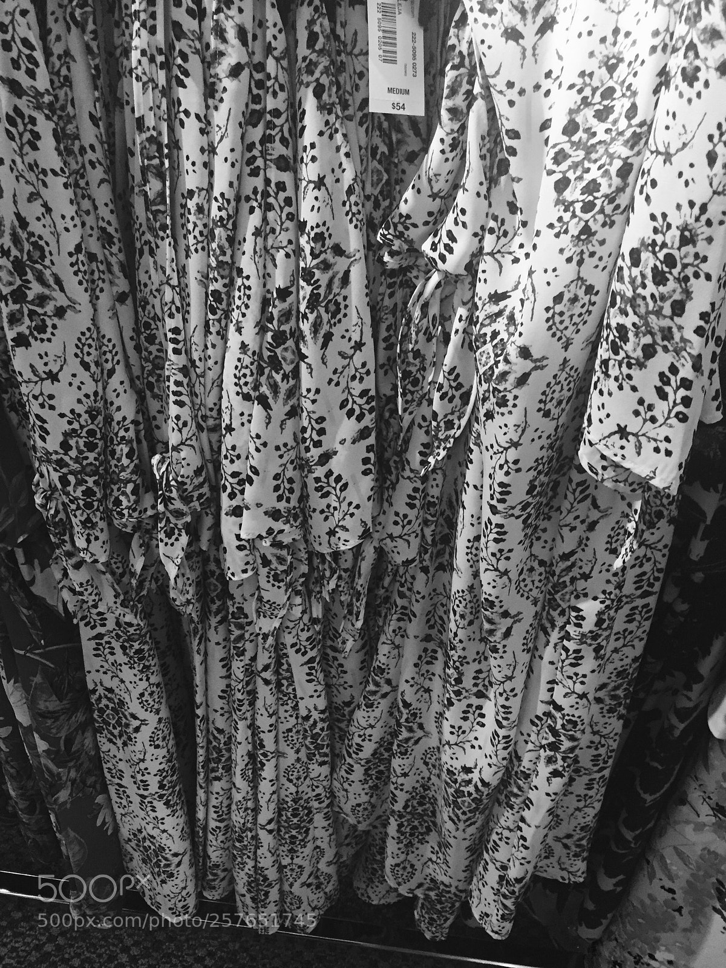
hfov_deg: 48.2
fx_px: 811
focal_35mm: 29
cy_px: 484
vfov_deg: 61.7
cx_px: 363
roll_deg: -3.1
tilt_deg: -42.4
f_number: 2.2
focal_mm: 4.15
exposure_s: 1/30
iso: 160
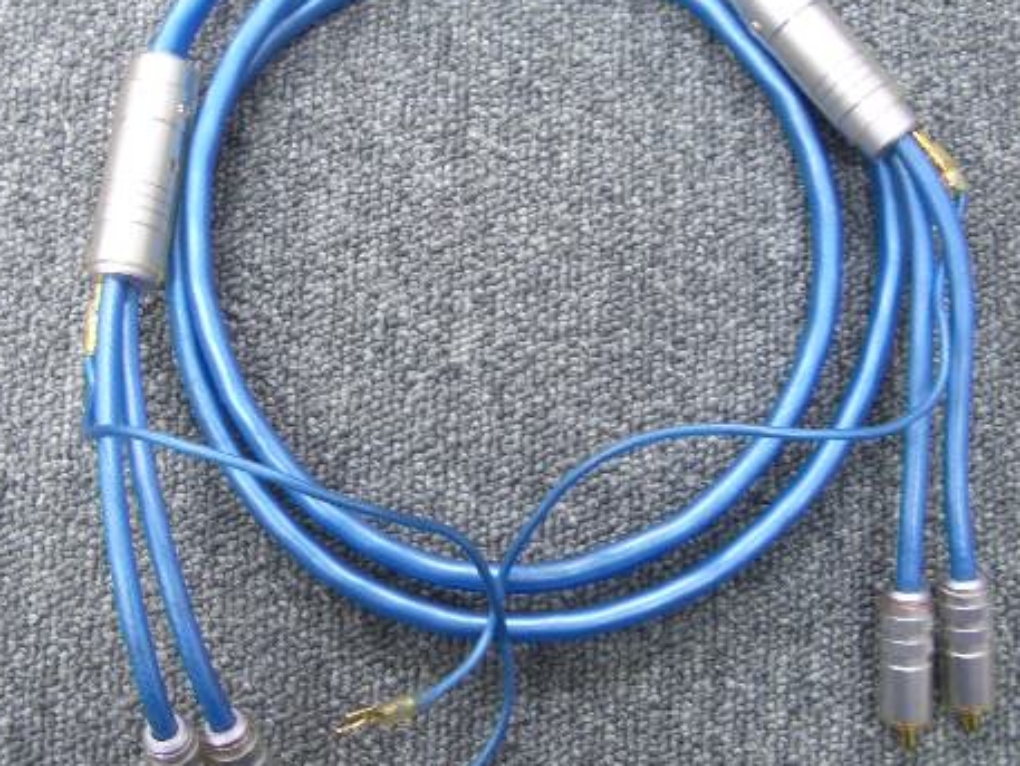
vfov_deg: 29.7
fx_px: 1444
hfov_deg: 38.8
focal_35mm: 49
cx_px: 433
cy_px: 346
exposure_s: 1/13
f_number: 2.6
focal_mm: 5.8
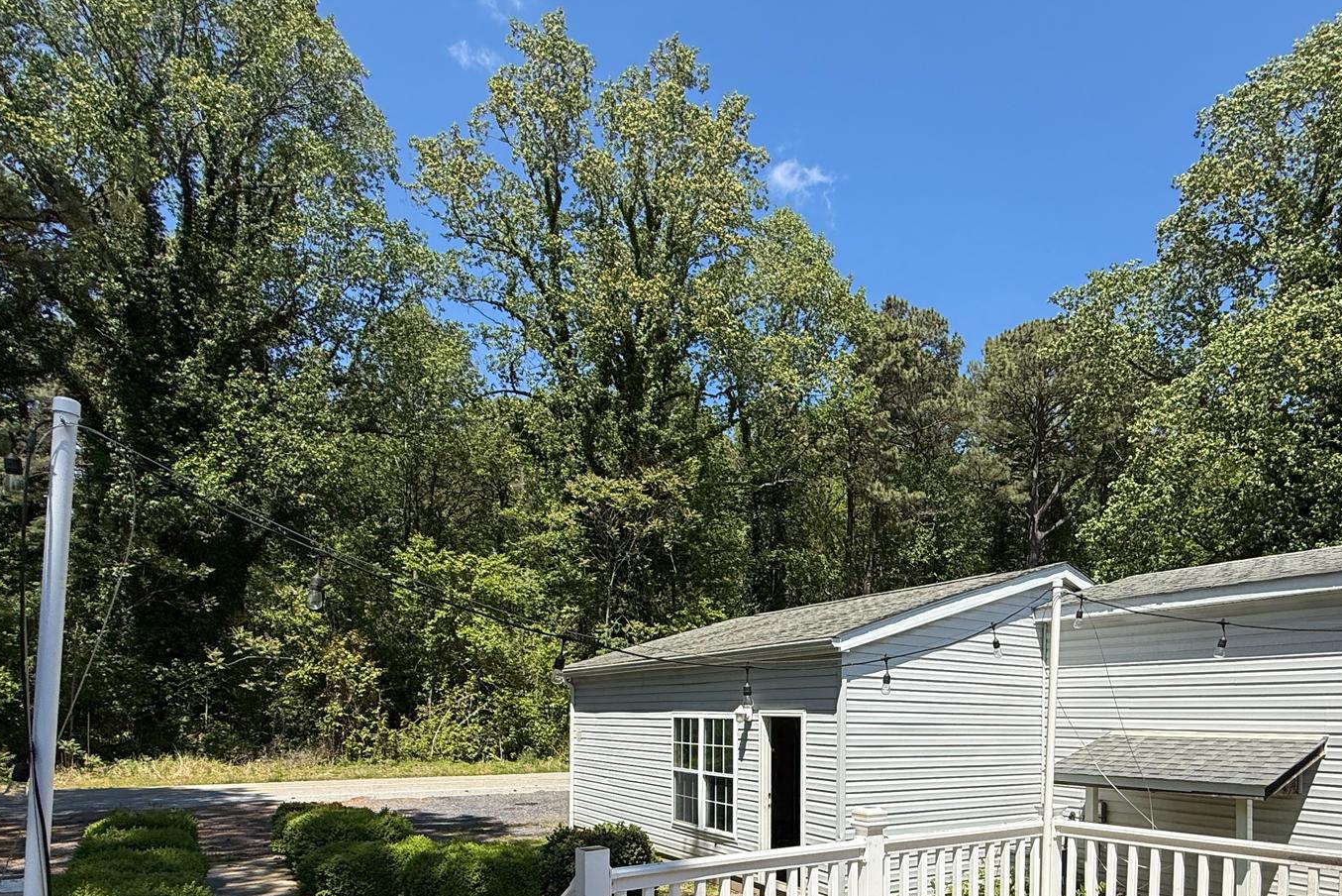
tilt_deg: -1.1
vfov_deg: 53.1
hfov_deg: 77.9
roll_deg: -0.2
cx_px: 785
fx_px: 820
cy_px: 728
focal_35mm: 22
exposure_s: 1/2611
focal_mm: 2.22
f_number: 2.2
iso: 50
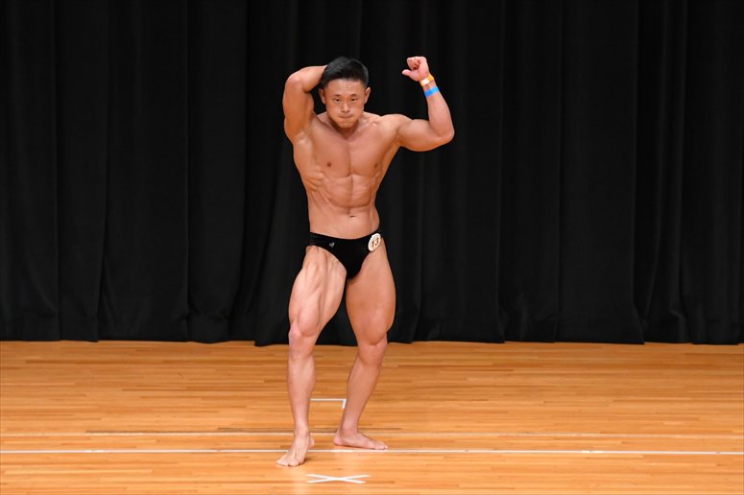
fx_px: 5887
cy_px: 248
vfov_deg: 4.8
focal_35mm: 285
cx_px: 372
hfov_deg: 7.2
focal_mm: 190
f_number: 5.6
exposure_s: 1/400
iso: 4000
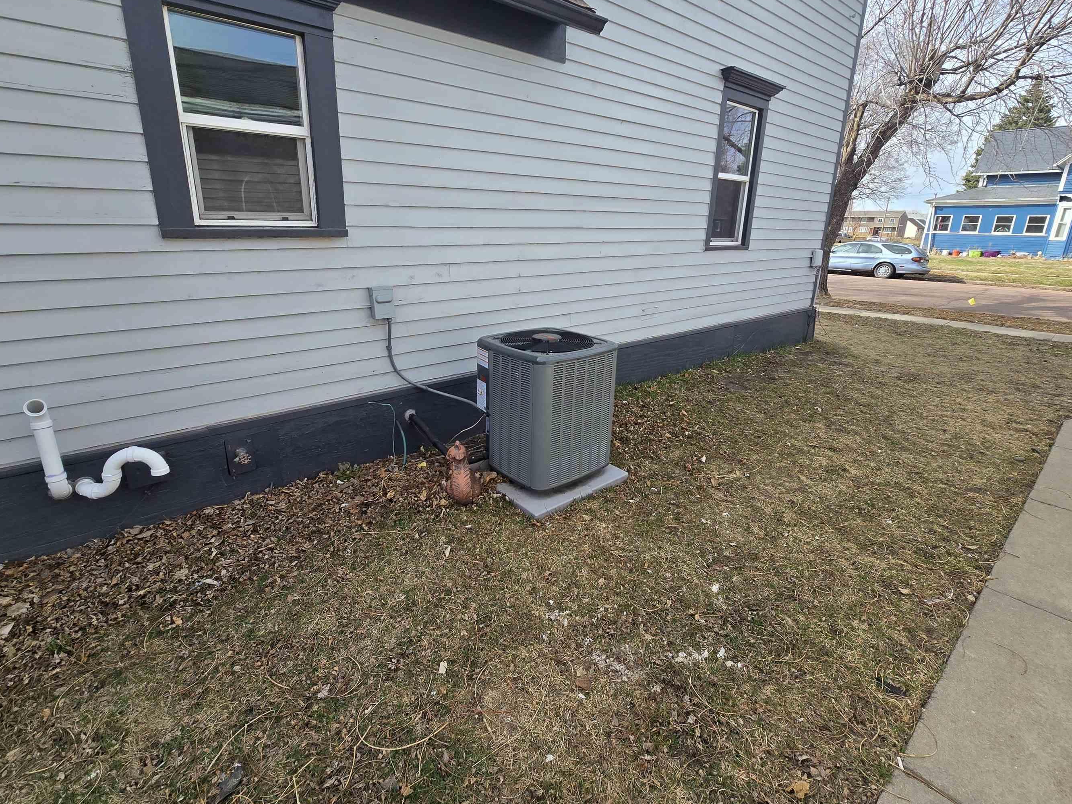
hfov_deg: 98.2
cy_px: 374
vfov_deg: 81.6
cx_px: 525
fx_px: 465
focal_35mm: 15
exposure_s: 1/832
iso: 50
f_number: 2.2
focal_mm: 2.2
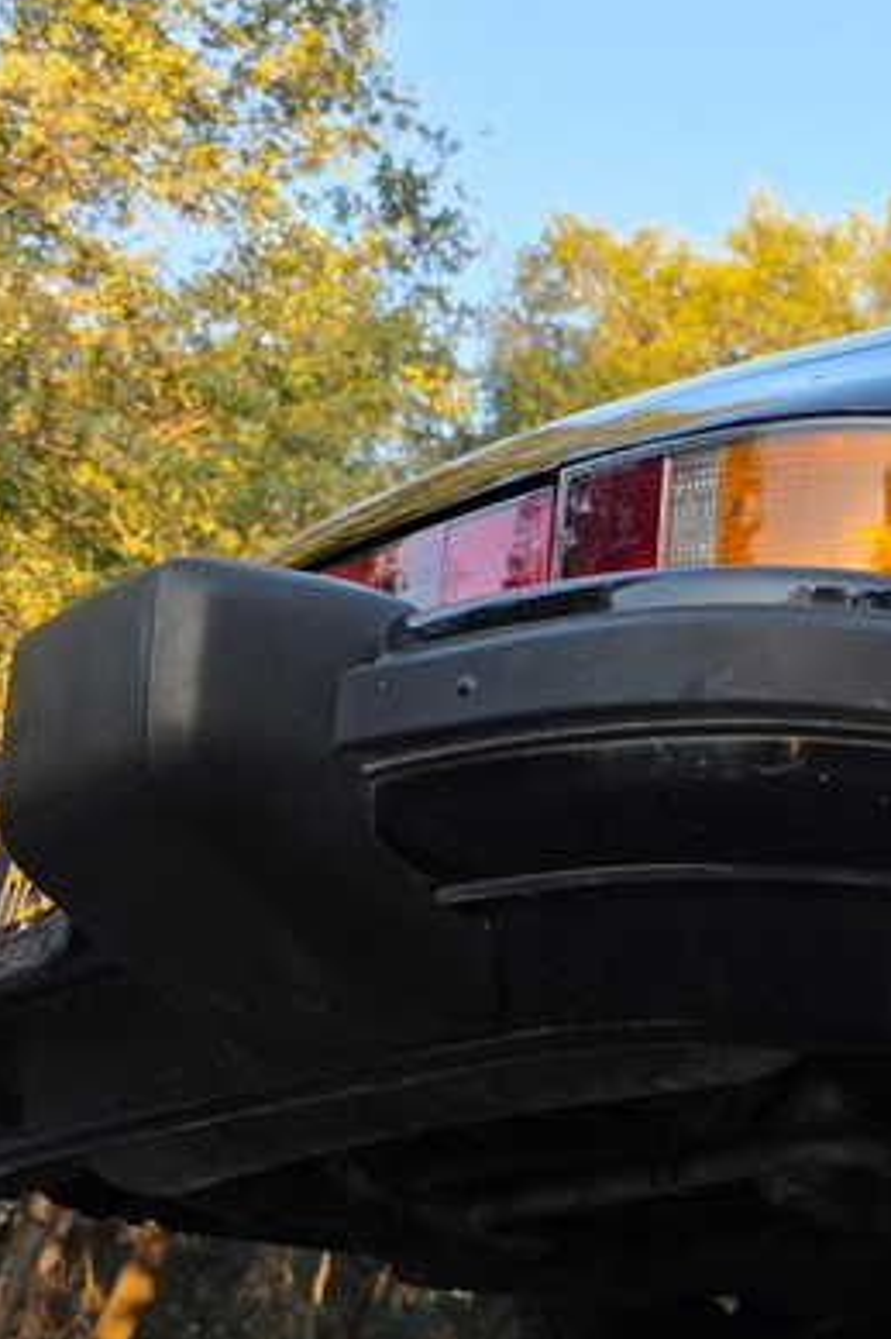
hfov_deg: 18.7
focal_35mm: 63
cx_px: 1393
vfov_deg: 31.7
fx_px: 2341
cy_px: 874
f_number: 1.7
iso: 40
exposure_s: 1/359
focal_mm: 6.3
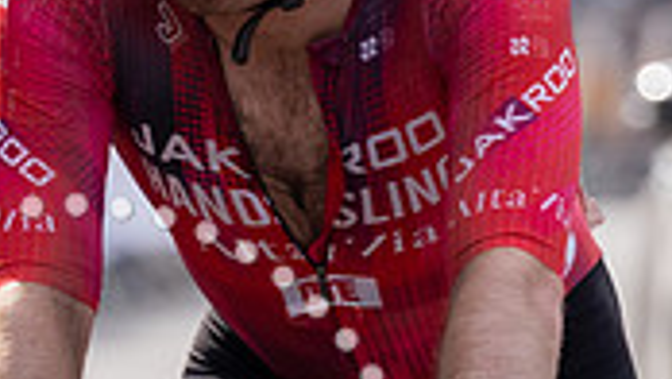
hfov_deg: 2.0
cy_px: -150
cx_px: 406
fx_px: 19072
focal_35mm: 1070
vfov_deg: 1.1
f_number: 4
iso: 160
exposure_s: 1/1000
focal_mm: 168
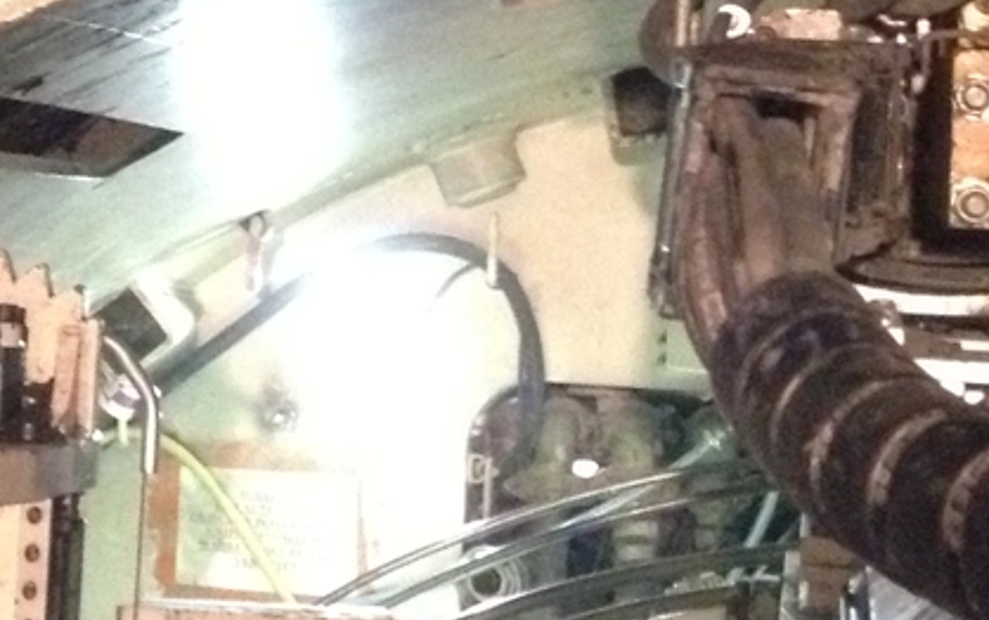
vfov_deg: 9.8
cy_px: 32
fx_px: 3588
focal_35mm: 133
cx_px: -142
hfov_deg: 15.2
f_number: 2.4
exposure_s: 1/15
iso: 800
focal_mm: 4.28
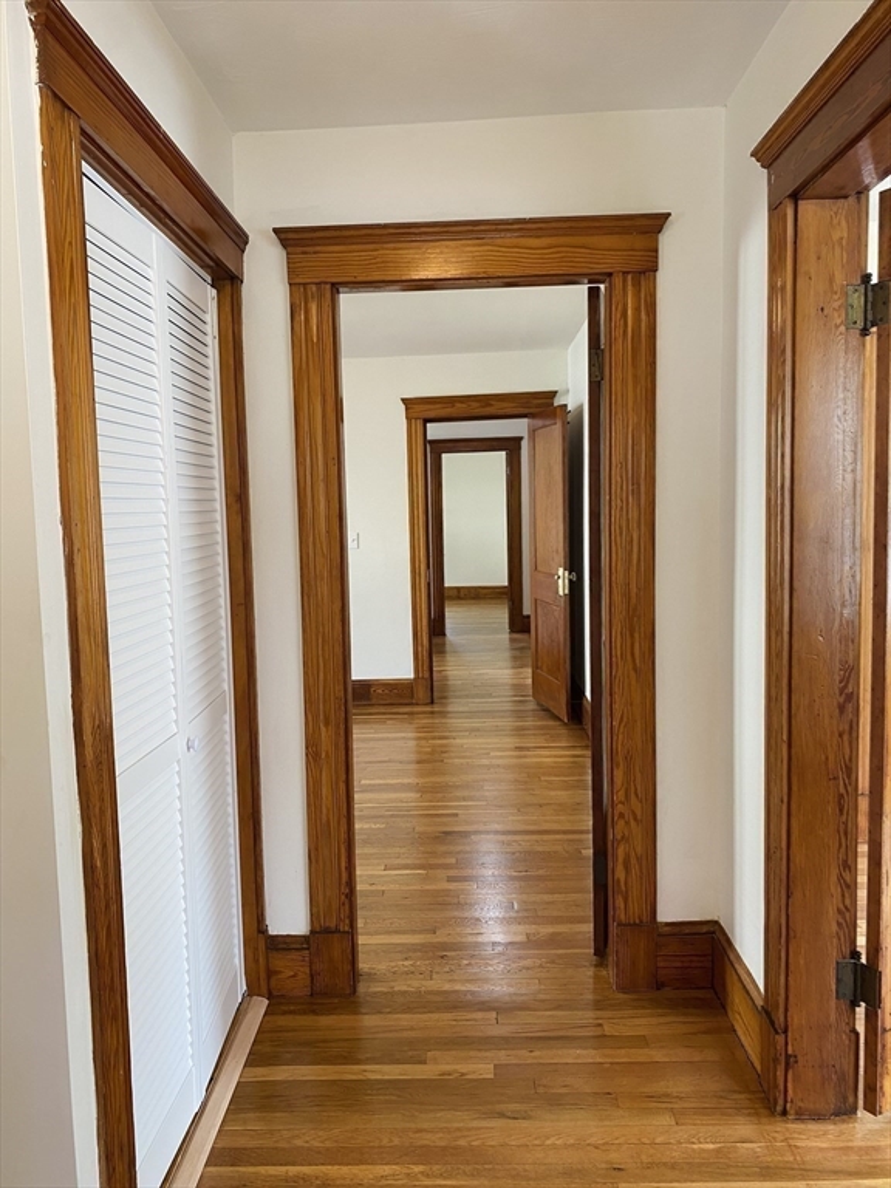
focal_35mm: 26
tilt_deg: -4.6
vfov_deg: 67.3
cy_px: 594
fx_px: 892
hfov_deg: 53.1
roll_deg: +0.7
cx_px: 446
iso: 80
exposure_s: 1/60
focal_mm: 4.25
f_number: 1.8
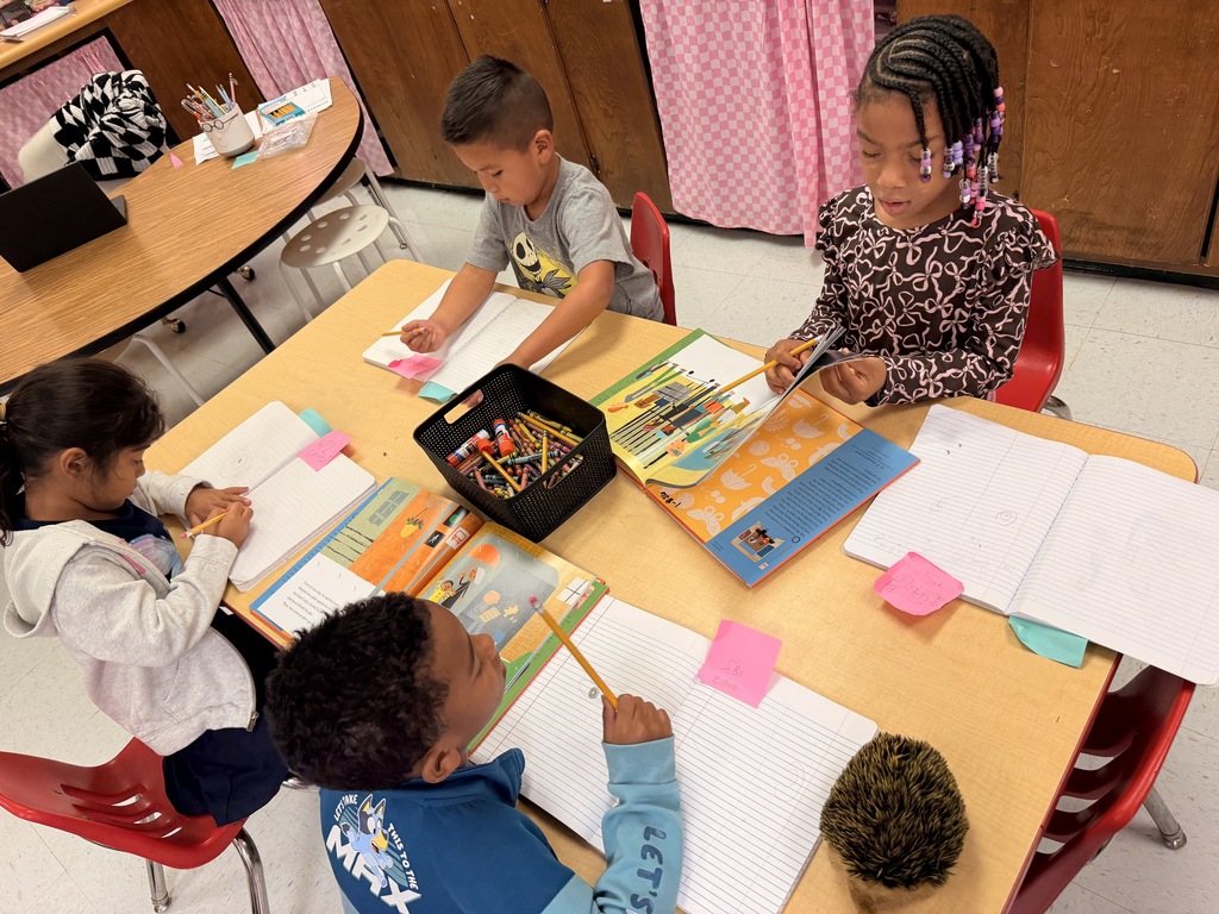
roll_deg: +21.7
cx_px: 610
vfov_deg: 56.8
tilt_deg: -42.6
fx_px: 845
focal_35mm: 24
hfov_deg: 71.6
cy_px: 457
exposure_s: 1/120
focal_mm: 6.76
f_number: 1.78
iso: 160
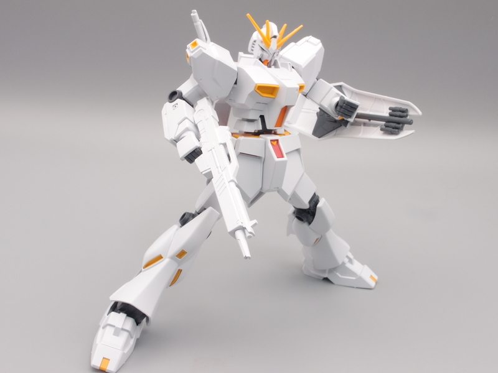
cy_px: 186
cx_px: 249
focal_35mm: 50
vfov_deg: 29.1
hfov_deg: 38.2
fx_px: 719
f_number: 8
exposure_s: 1/6
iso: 100
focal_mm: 10.83
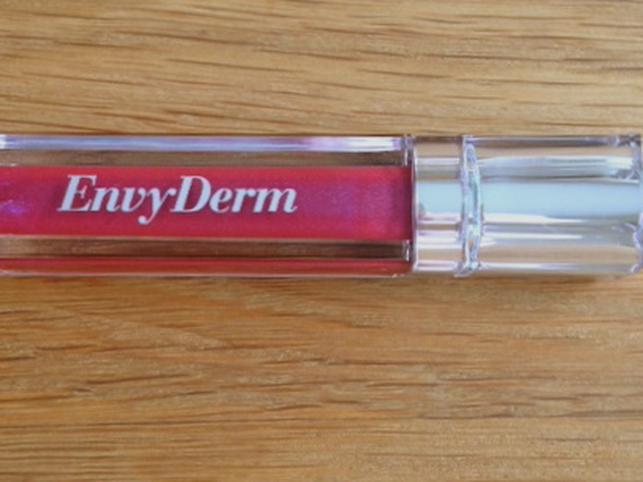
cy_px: 212
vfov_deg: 37.6
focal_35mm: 38
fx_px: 705
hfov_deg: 48.9
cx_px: 290
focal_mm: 4.12
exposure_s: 1/20
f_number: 2.4
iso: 100
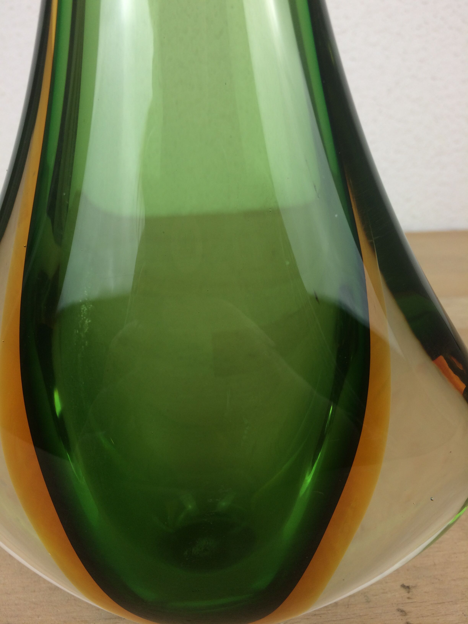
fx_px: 523
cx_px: 234
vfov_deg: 61.7
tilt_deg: -24.7
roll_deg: +1.9
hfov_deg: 48.2
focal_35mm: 29
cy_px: 312
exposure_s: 1/50
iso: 40
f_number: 2.2
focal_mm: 4.15
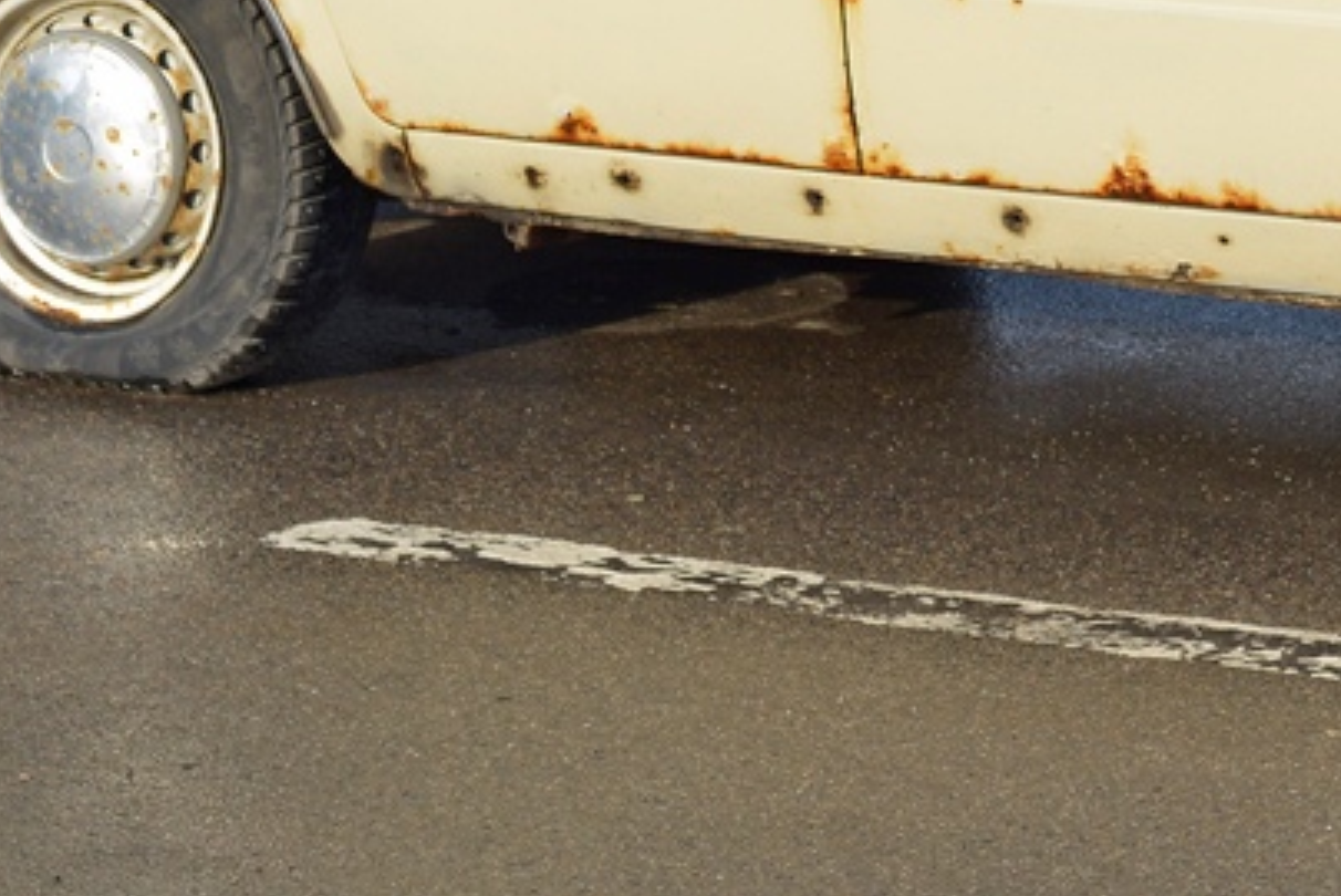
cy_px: -694
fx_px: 6635
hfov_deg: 11.4
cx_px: 1348
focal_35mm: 178
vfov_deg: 7.5
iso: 200
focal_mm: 50
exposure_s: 1/400
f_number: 5.6
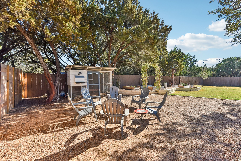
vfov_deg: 73.7
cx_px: 120
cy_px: 80
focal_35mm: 16
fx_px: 107
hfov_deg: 96.7
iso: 800
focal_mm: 16
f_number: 8
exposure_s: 1/1000
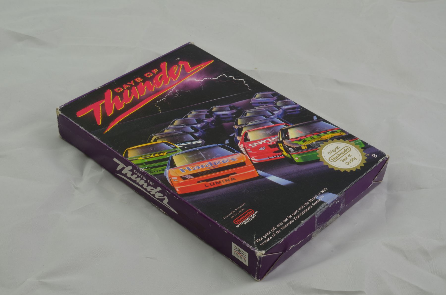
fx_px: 742
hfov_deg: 33.5
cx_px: 223
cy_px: 148
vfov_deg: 22.5
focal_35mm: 60
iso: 100
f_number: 20
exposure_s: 1/2
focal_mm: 40
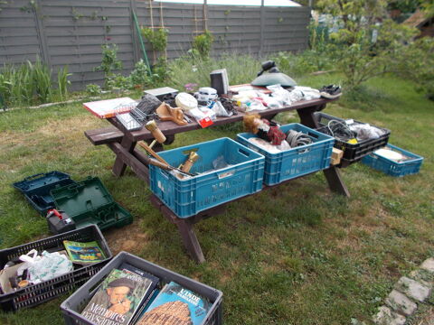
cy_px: 162
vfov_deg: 53.1
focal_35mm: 26
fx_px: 326
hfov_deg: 67.3
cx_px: 217
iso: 80
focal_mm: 4.6
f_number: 3.2
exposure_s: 1/200
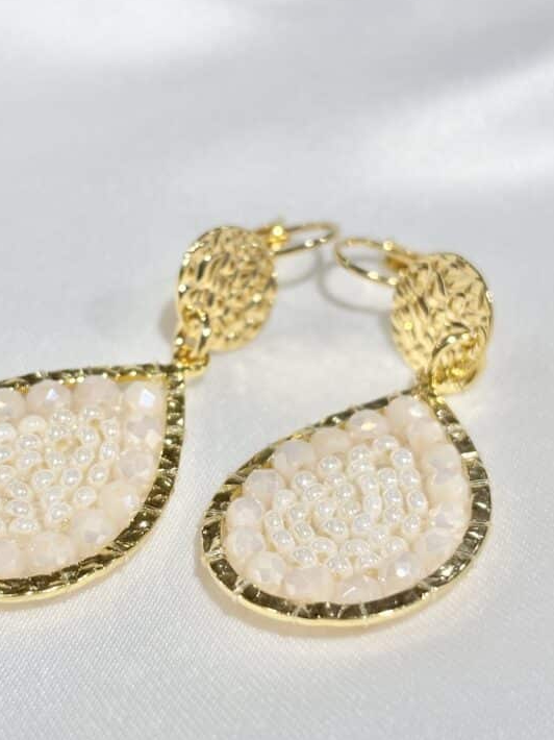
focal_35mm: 75
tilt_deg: -30.4
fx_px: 1601
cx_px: 245
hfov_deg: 19.6
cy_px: 385
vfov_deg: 26.0
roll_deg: +5.4
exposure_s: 1/343
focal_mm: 5.96
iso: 32
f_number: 1.6
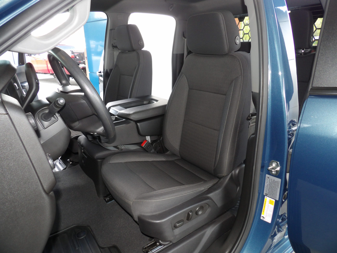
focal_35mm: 24
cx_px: 168
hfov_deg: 71.6
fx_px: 234
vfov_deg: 56.8
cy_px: 126
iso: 200
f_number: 3.2
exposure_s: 1/33
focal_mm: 4.3
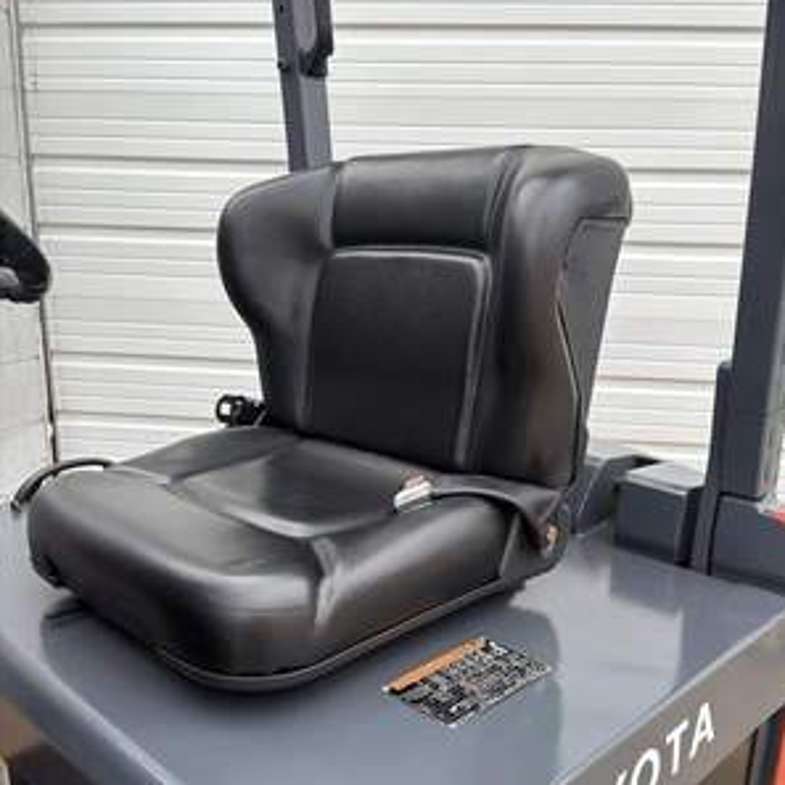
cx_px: 394
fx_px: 795
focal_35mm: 31
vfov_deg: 52.0
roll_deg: -2.7
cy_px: 492
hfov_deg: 52.5
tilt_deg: -16.2
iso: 50
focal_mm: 5.96
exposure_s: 1/618
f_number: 1.6
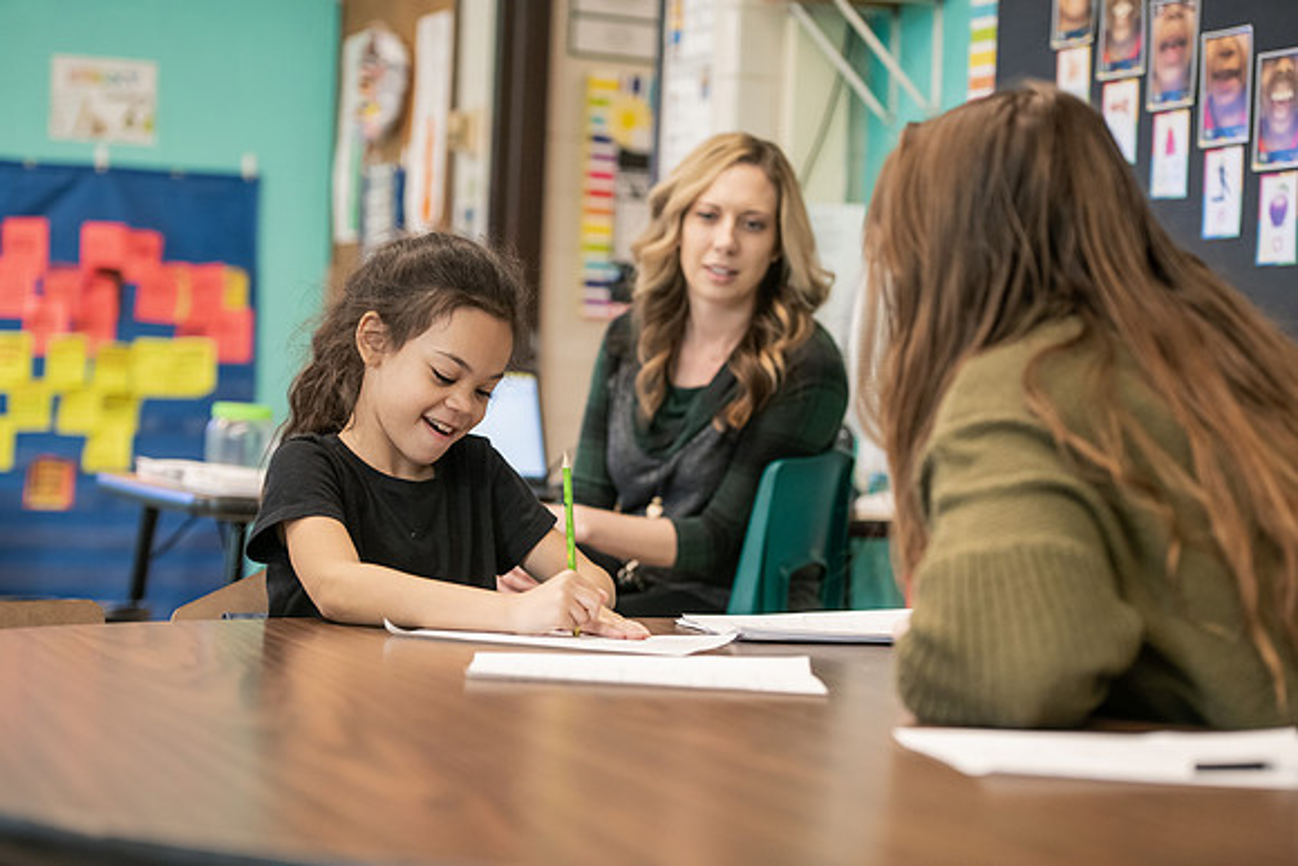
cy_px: 433
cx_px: 649
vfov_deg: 17.1
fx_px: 2885
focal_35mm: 80
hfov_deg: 25.4
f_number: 3.2
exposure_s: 1/200
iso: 2000
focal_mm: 80
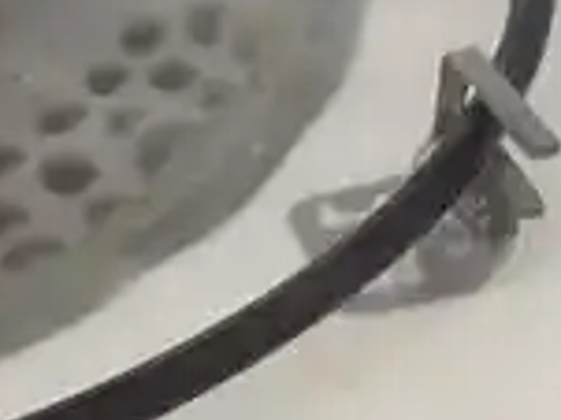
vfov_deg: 11.5
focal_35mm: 123
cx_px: 490
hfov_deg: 15.9
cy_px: 636
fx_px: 1992
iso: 50
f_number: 2.2
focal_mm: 4.15
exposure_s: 1/4
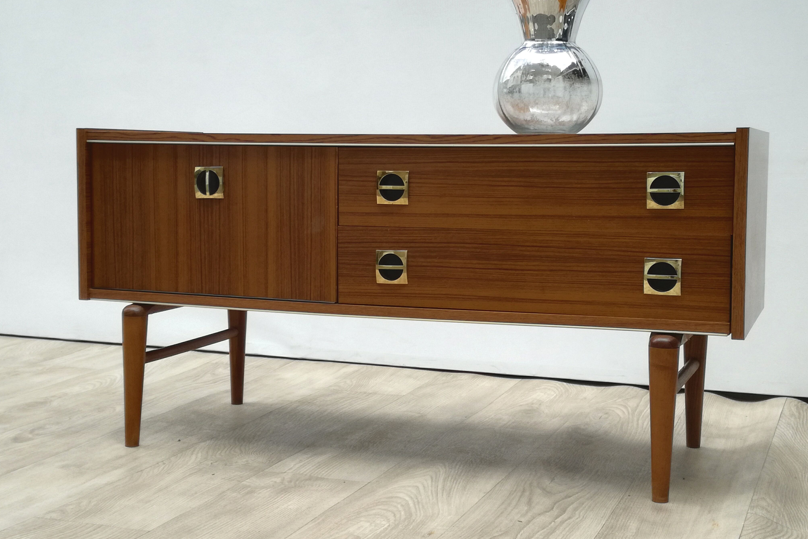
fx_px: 651
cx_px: 412
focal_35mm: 29
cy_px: 256
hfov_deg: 63.6
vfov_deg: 45.0
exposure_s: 1/148
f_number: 2
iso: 50
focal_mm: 3.79
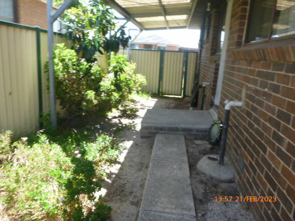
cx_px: 142
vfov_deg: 53.1
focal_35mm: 26
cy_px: 107
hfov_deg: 67.3
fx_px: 222
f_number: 3.9
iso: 100
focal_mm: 4.5
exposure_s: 1/80
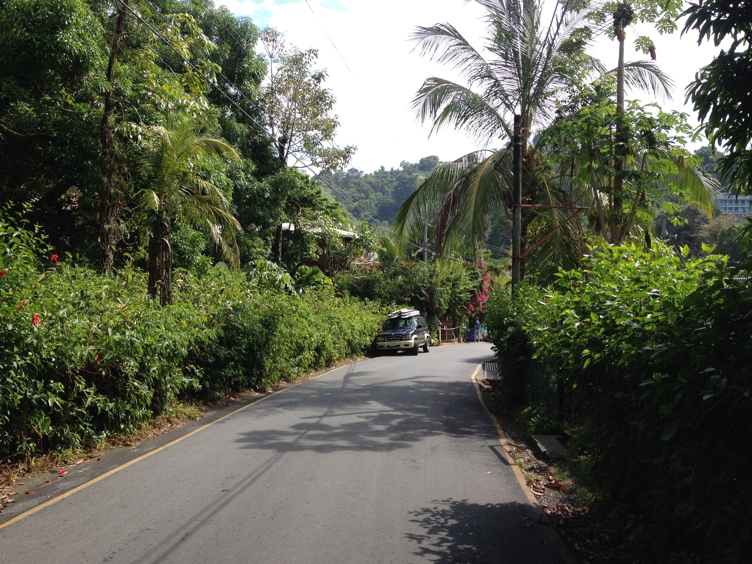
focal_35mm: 35
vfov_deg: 40.7
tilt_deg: -3.5
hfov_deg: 52.6
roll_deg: +0.0
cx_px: 376
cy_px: 282
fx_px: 760
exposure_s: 1/920
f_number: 2.4
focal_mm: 4.28
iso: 50
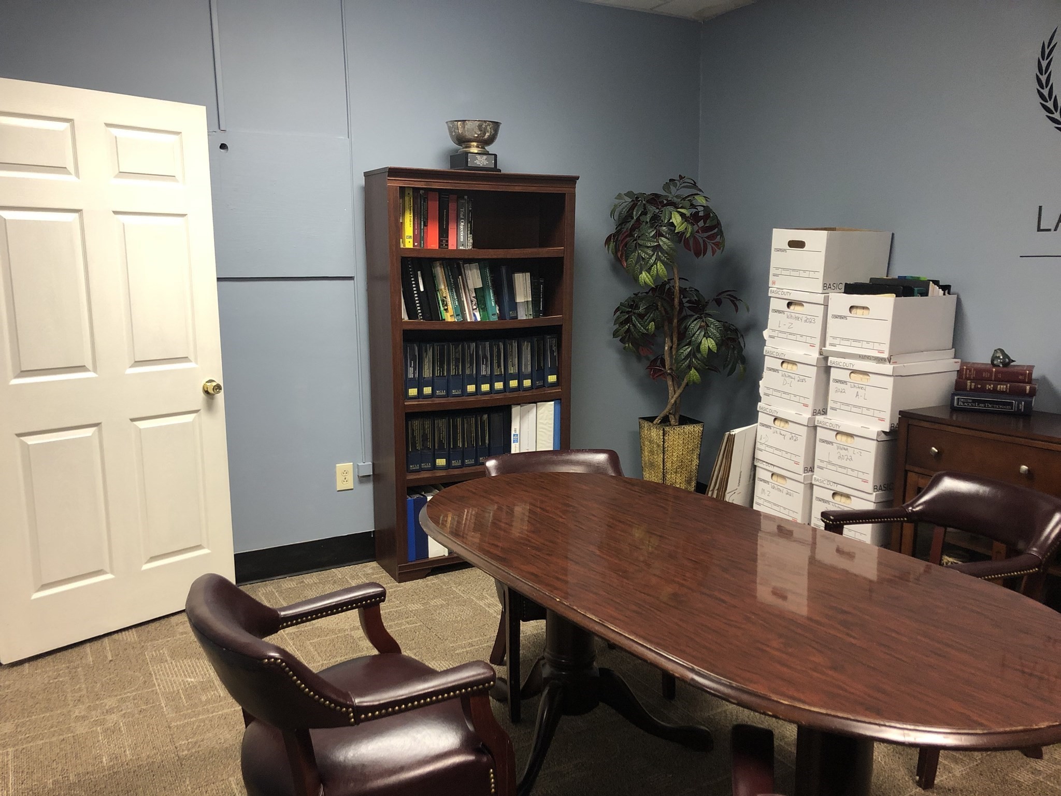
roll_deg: +1.3
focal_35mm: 28
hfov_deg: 63.4
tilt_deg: -9.7
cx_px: 530
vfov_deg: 49.7
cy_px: 398
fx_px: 858
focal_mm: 3.99
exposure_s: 1/15
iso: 64
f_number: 1.8
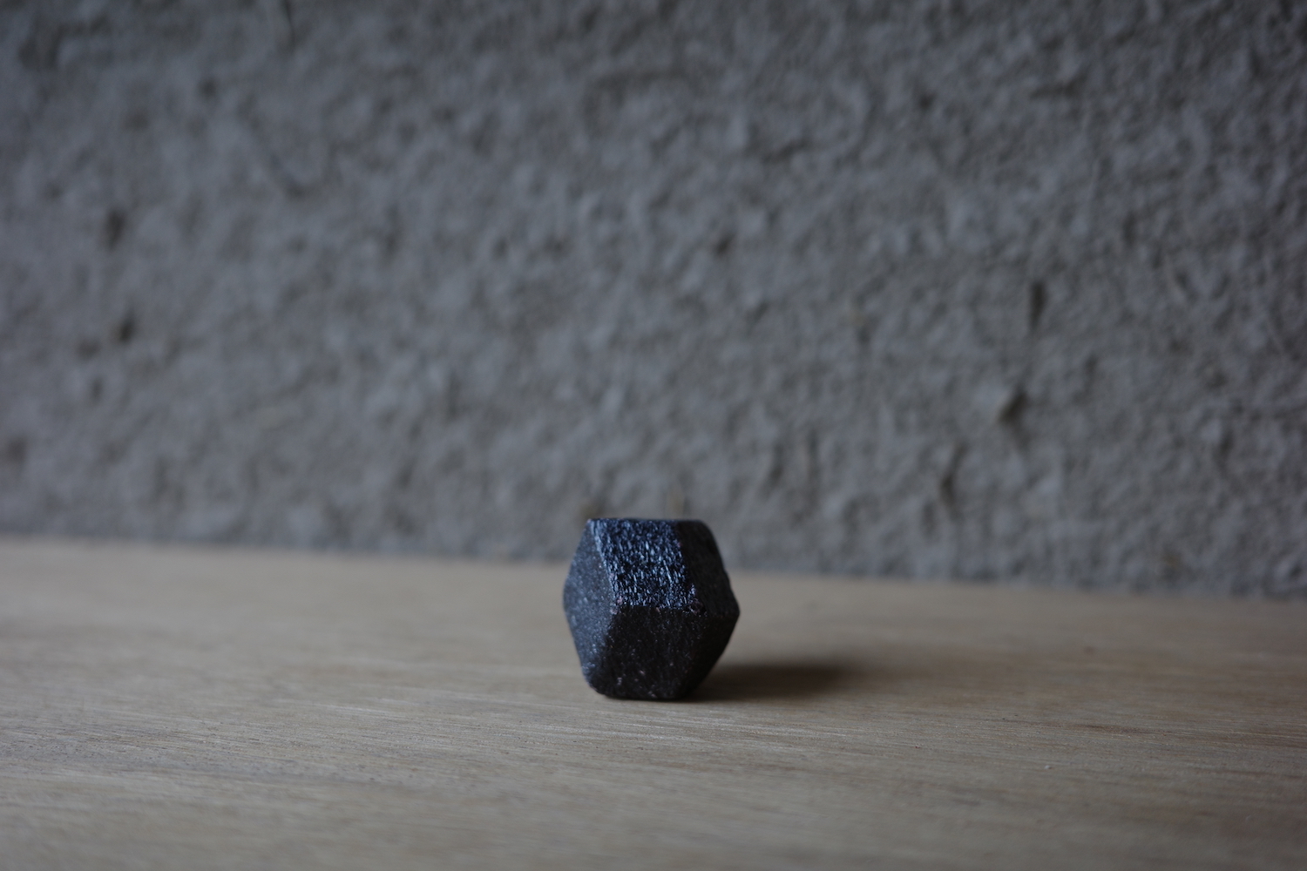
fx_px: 1452
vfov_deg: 33.4
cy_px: 436
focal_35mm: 40
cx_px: 654
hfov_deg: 48.5
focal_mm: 26
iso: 200
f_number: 2.8
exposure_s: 1/100
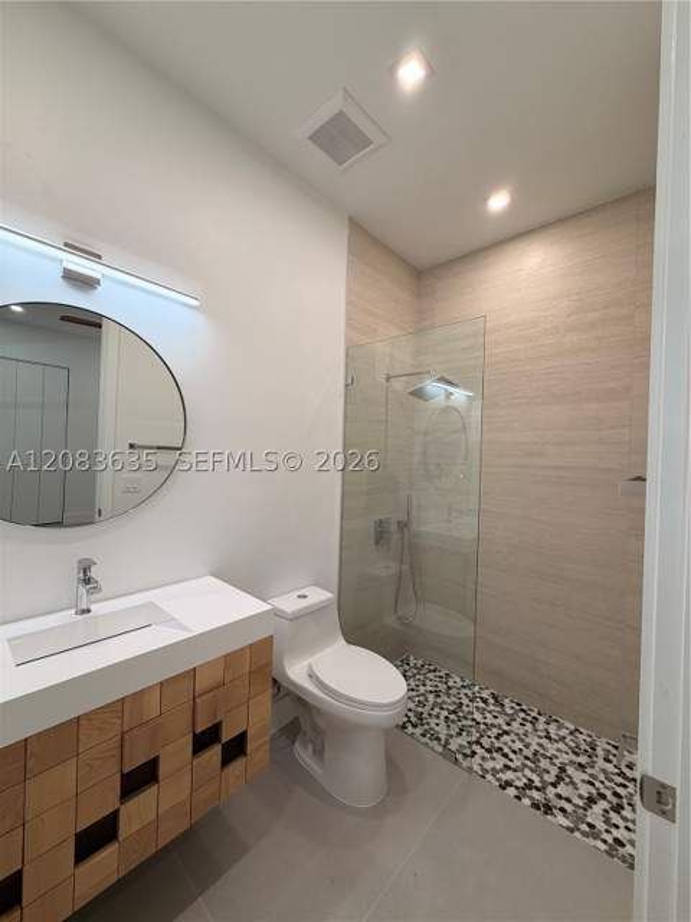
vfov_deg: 102.1
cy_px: 461
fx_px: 373
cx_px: 346
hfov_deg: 85.7
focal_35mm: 14
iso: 80
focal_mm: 2.22
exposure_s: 1/120
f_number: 2.2
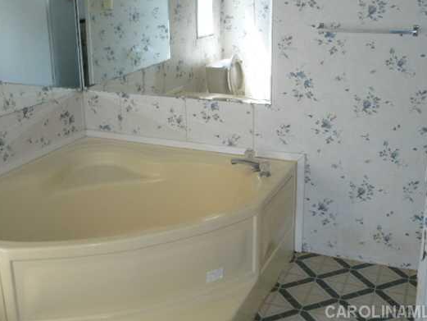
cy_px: 125
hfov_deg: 43.8
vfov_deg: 33.5
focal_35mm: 43
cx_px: 232
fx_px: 531
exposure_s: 1/50
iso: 100
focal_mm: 5.8
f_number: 2.8
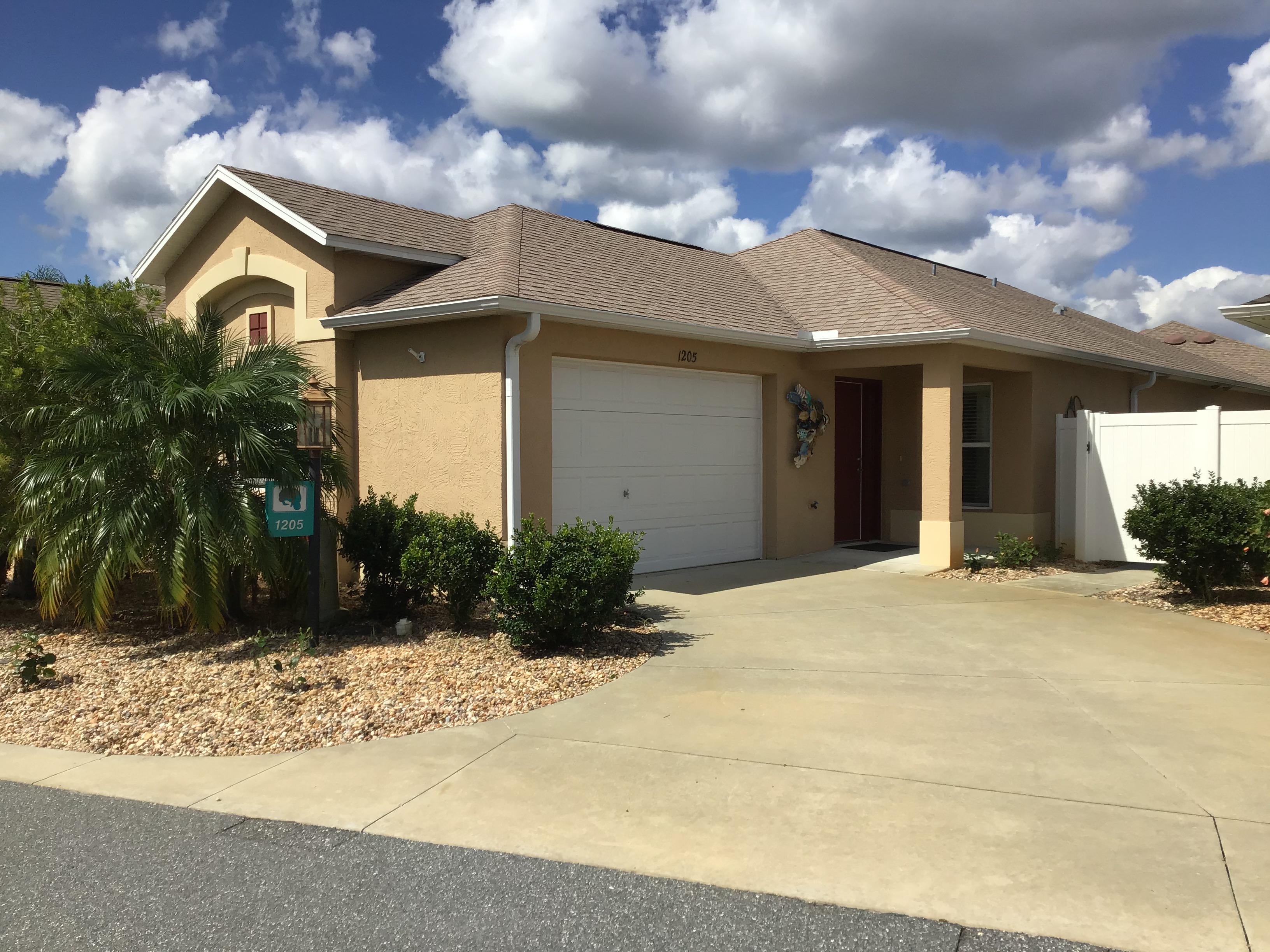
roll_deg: -0.1
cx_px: 635
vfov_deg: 45.4
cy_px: 476
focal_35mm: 31
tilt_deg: -1.9
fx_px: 1137
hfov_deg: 58.4
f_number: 2.4
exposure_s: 1/2203
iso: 25
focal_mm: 3.3
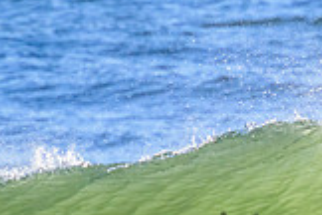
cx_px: 425
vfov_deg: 0.5
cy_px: 226
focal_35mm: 2856
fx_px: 25543
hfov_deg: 0.7
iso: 1600
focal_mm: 800
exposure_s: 1/2000
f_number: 11
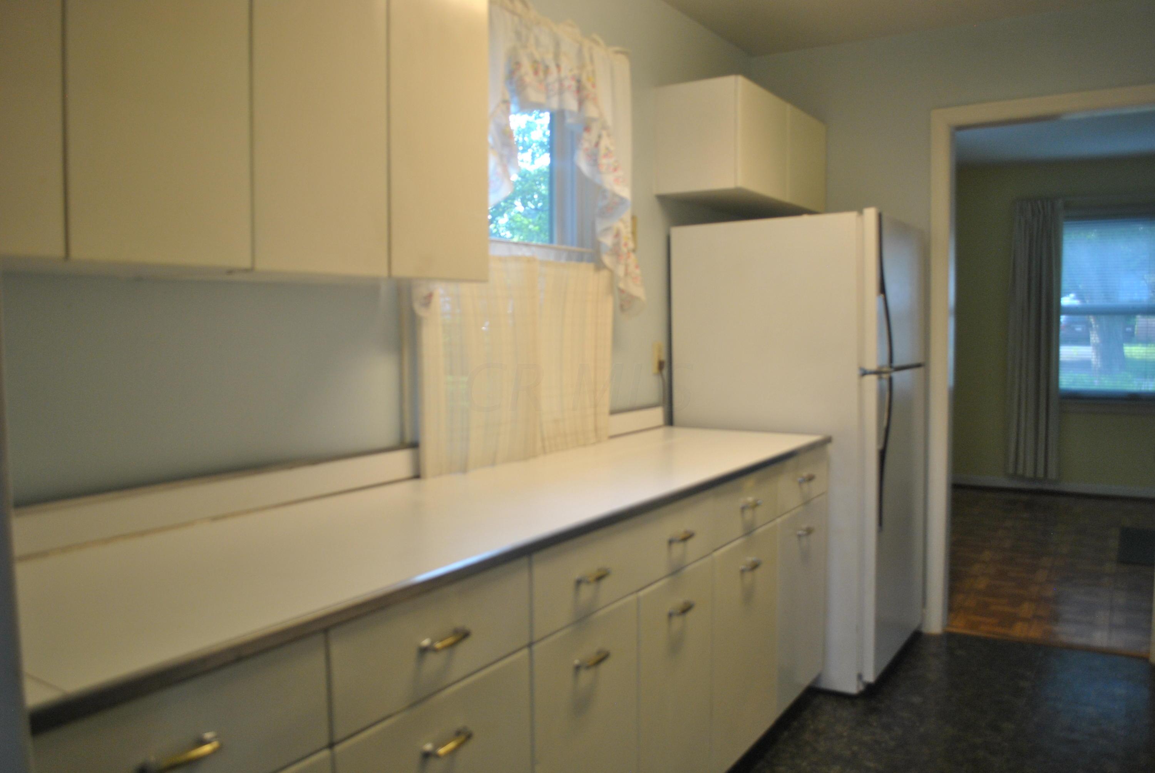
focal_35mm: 27
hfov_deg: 67.3
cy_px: 386
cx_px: 578
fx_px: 867
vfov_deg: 48.0
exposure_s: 1/80
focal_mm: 18
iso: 400
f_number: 3.5
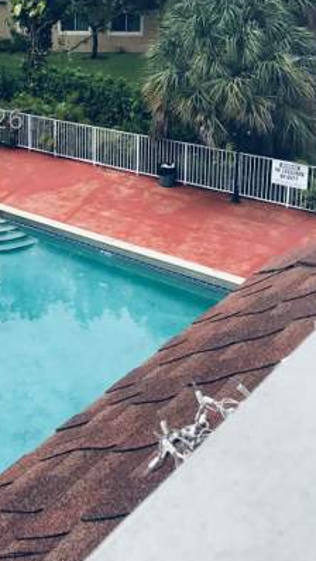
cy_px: 120
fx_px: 730
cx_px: -10
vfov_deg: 40.5
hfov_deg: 23.3
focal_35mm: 49
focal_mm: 3.99
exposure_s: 1/2591
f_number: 1.8
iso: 20
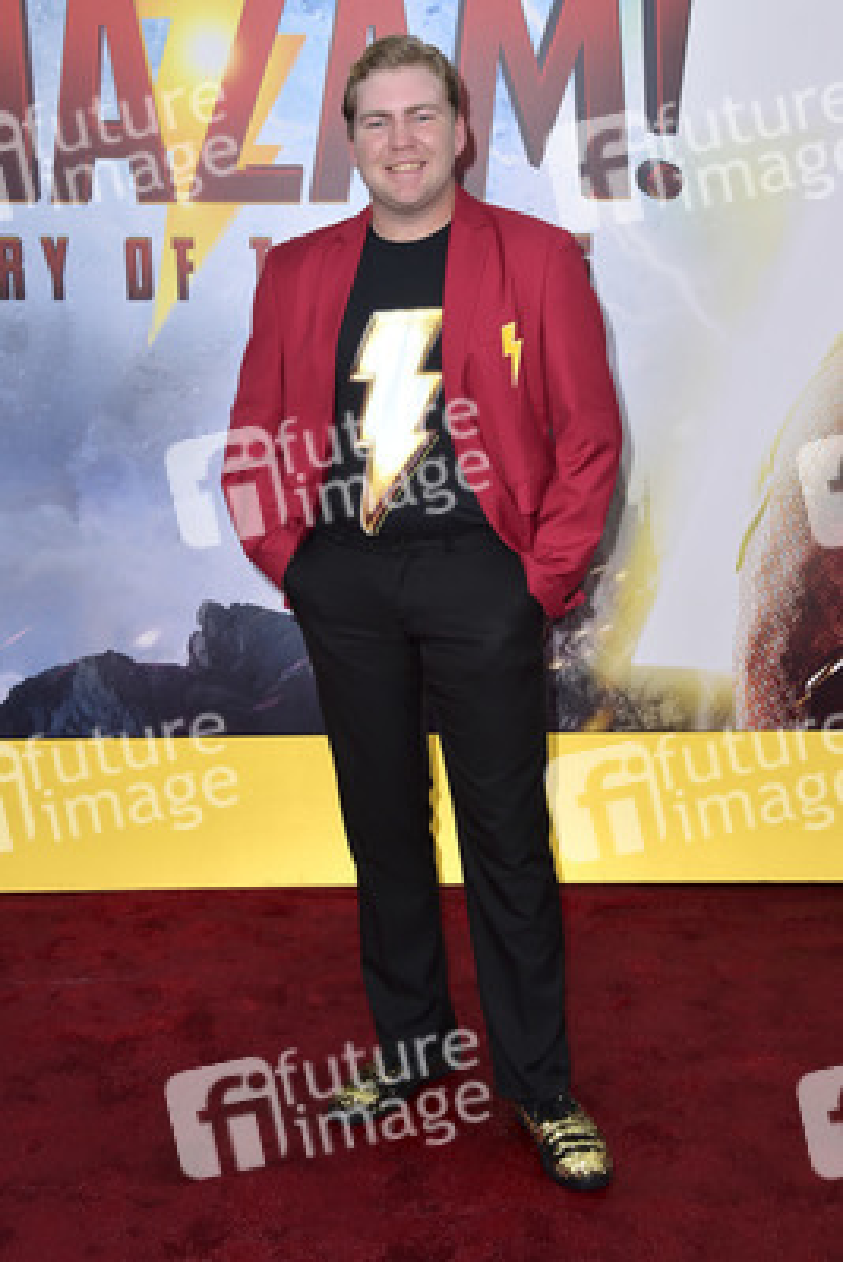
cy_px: 631
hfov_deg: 28.1
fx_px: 1684
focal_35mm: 48
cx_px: 422
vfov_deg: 41.1
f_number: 6.3
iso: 320
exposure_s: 1/250
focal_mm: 48
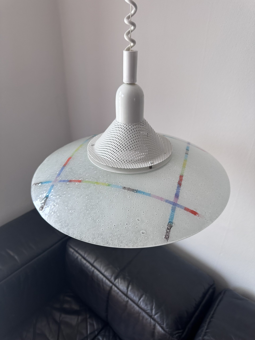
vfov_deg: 71.6
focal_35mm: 24
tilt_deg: -31.4
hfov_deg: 56.8
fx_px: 236
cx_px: 128
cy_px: 170
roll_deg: -1.9
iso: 100
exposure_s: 1/121
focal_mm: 6.86
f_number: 1.78
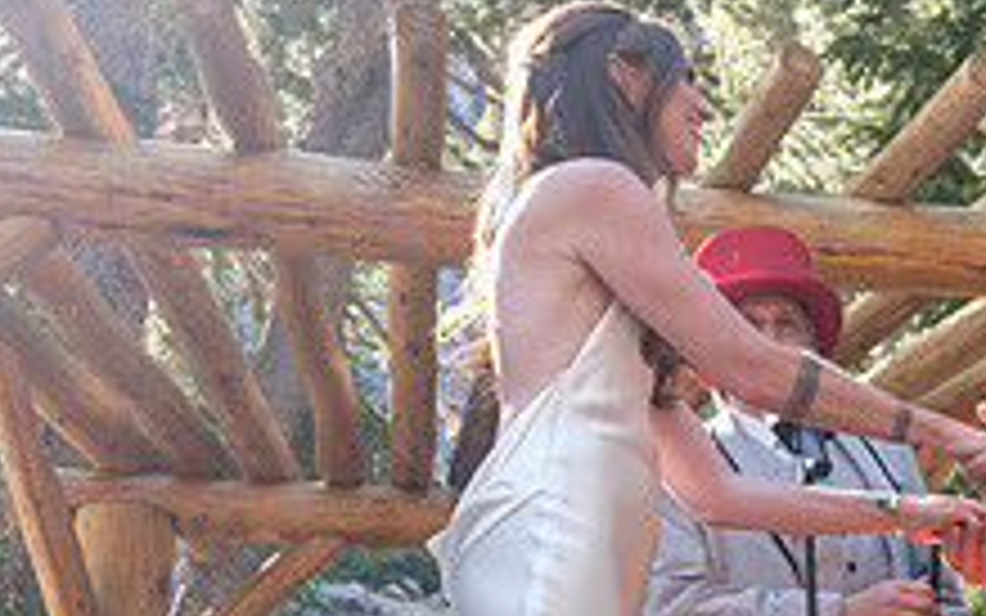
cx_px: 828
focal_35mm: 73
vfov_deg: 17.5
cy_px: 596
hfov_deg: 27.5
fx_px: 1962
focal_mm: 18
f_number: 3.2
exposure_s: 1/280
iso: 250
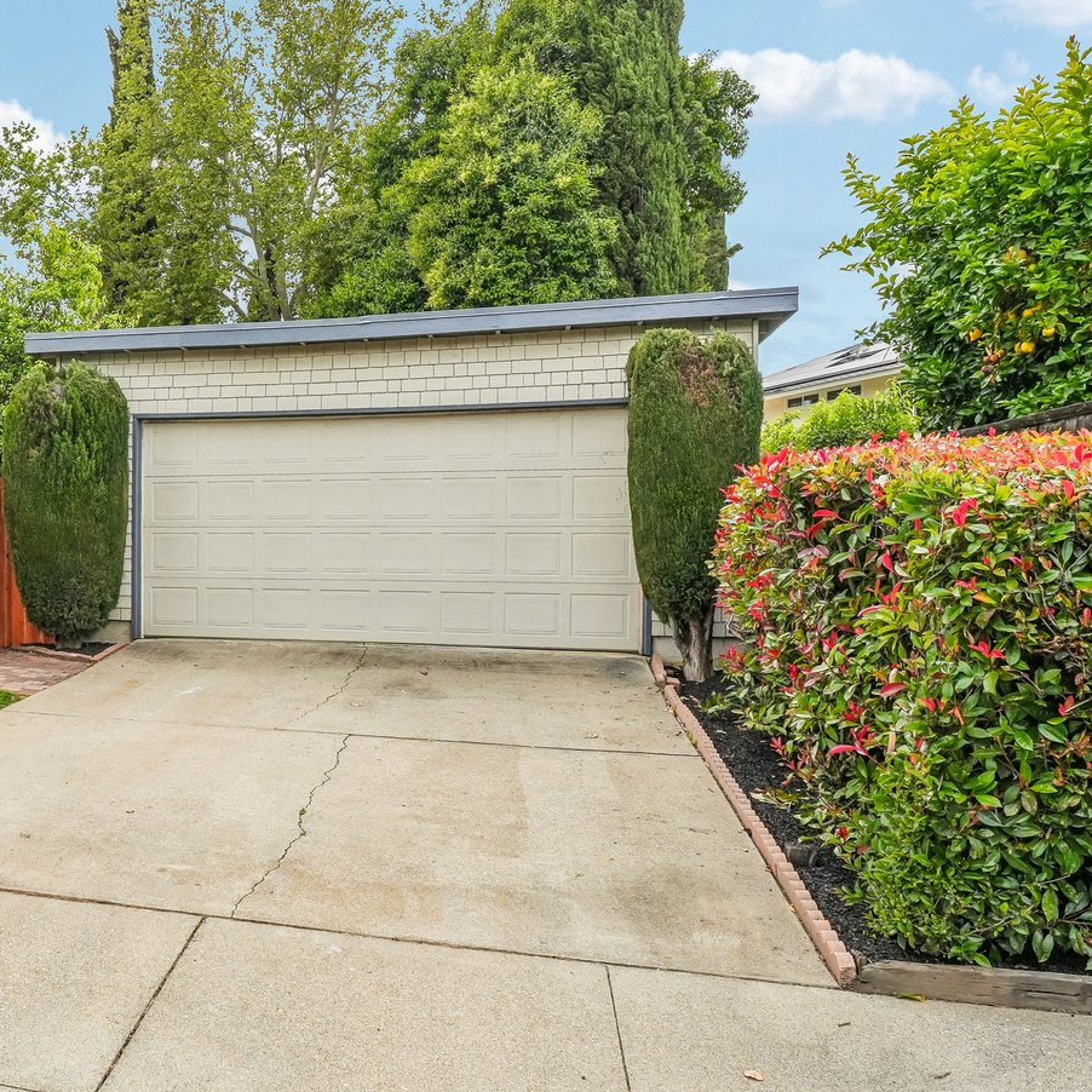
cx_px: 157
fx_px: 1005
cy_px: 499
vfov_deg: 57.0
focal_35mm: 28
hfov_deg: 51.8
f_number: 8
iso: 640
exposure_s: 1/1000
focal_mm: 14.6
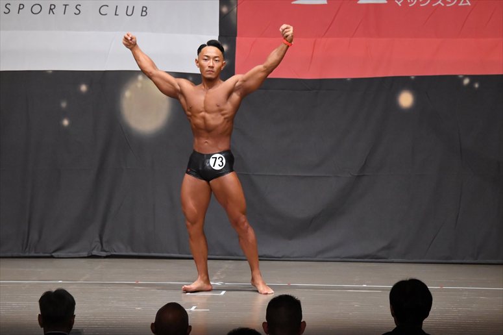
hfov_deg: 10.2
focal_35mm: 202
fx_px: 2821
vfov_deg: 6.8
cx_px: 252
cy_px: 168
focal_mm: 135
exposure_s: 1/400
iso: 6400
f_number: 5.6
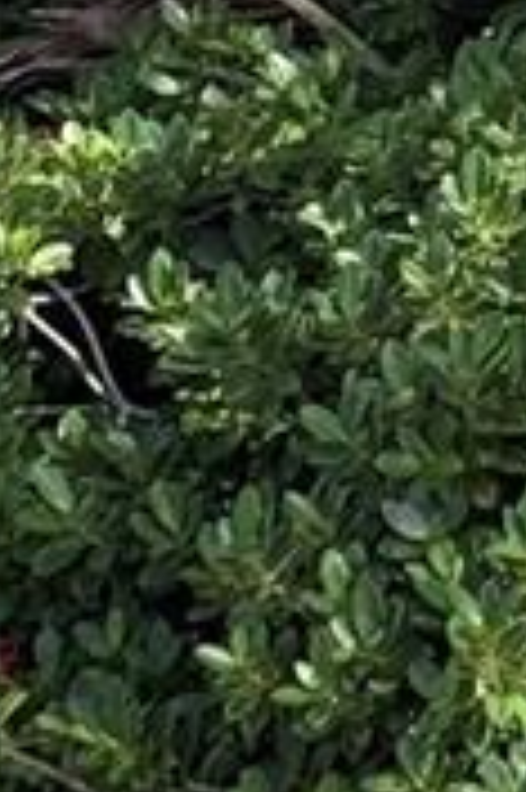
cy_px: -279
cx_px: 598
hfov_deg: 4.0
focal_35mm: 341
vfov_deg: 6.0
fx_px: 7488
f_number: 1.78
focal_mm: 6.76
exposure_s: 1/2415
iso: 100
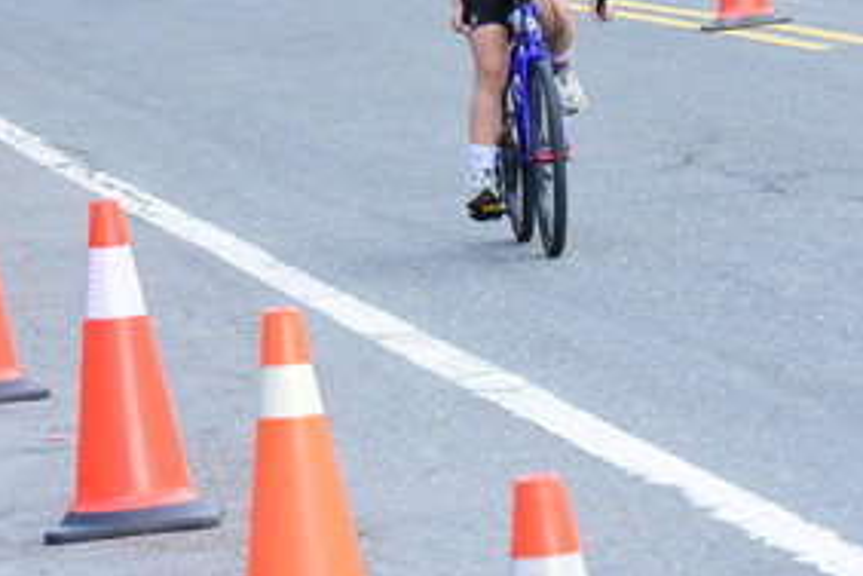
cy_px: -87
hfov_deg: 5.5
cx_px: 499
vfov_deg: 3.7
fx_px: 8965
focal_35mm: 374
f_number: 13
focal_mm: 135
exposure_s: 1/2000
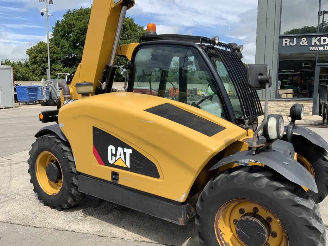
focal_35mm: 29
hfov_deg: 61.7
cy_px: 123
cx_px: 164
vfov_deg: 48.2
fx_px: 275
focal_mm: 3
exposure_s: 1/1848
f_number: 1.8
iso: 16
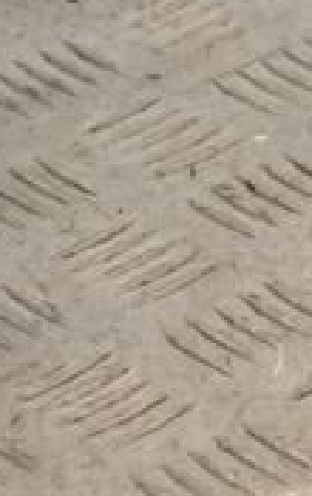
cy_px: 3
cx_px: 675
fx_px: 4959
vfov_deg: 5.7
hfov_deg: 3.6
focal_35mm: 366
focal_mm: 70
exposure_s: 1/200
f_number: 7.1
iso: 800
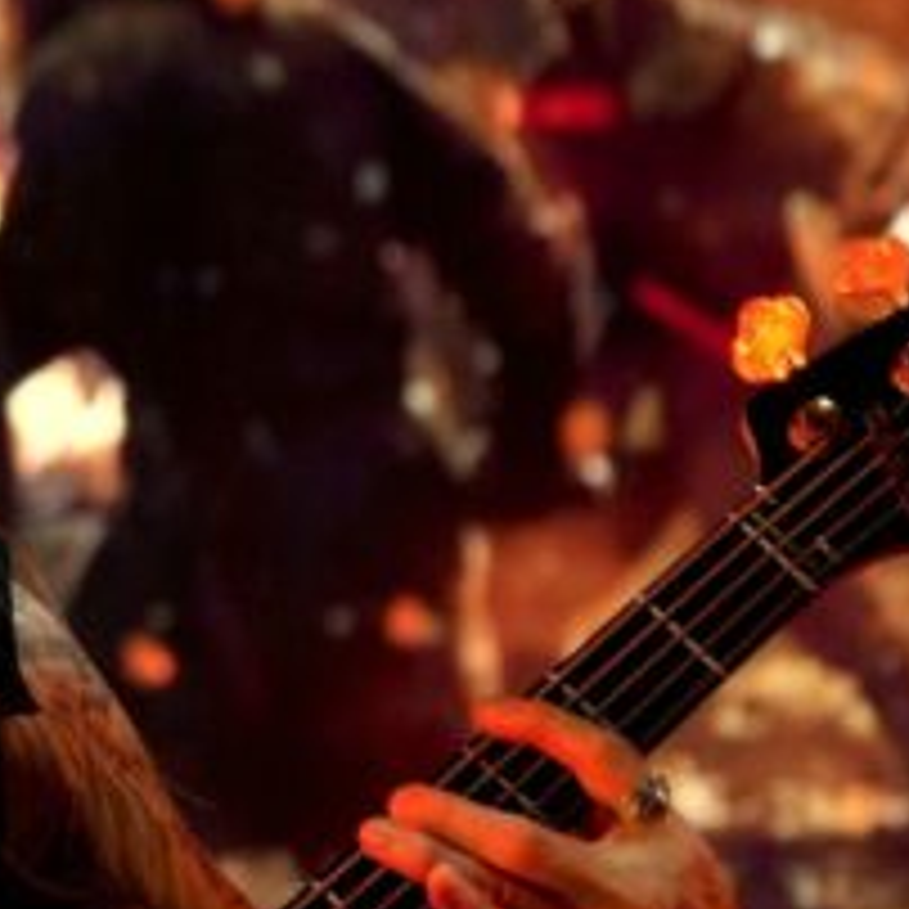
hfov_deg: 3.5
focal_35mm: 500
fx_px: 14843
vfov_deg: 3.5
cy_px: 472
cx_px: -648
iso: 1600
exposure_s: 1/160
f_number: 5.6
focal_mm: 103
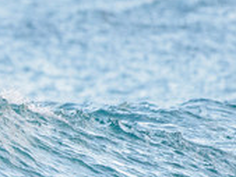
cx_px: -229
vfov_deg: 0.7
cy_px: 175
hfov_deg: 1.0
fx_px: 13754
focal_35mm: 2016
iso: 2200
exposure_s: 1/2000
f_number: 5.6
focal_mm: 500
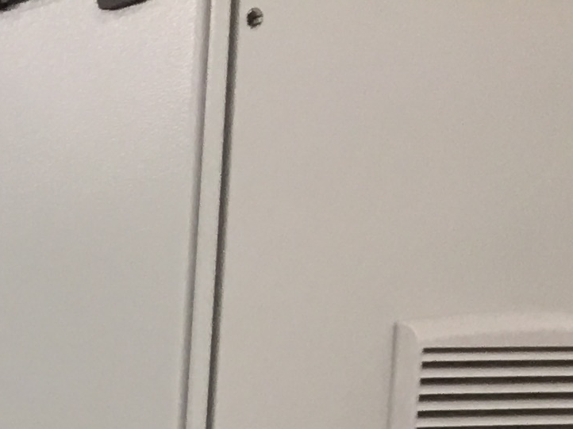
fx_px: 2681
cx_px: -898
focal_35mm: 162
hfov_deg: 10.2
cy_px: 1197
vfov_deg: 8.1
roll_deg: +1.5
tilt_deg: -11.1
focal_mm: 4.15
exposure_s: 1/17
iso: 32
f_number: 2.2
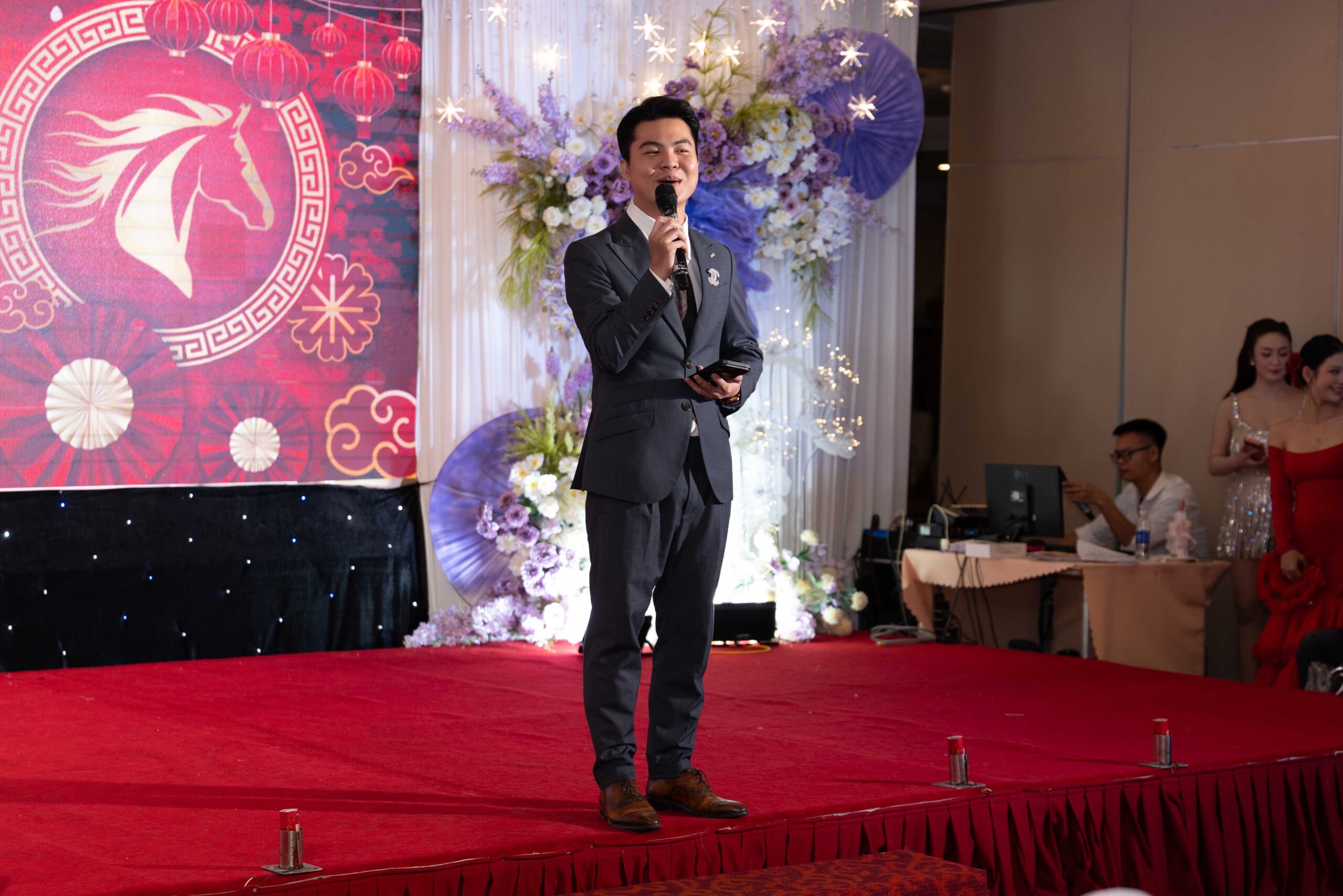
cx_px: 672
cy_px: 448
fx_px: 2611
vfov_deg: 19.5
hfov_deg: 28.8
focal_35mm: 70
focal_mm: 70
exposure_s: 1/125
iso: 640
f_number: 4
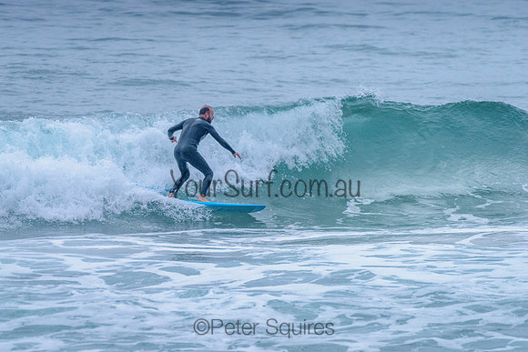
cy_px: 160
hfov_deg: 3.4
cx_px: 210
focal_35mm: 612
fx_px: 8979
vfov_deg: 2.2
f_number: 5.6
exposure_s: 1/2000
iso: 2000
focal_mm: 500
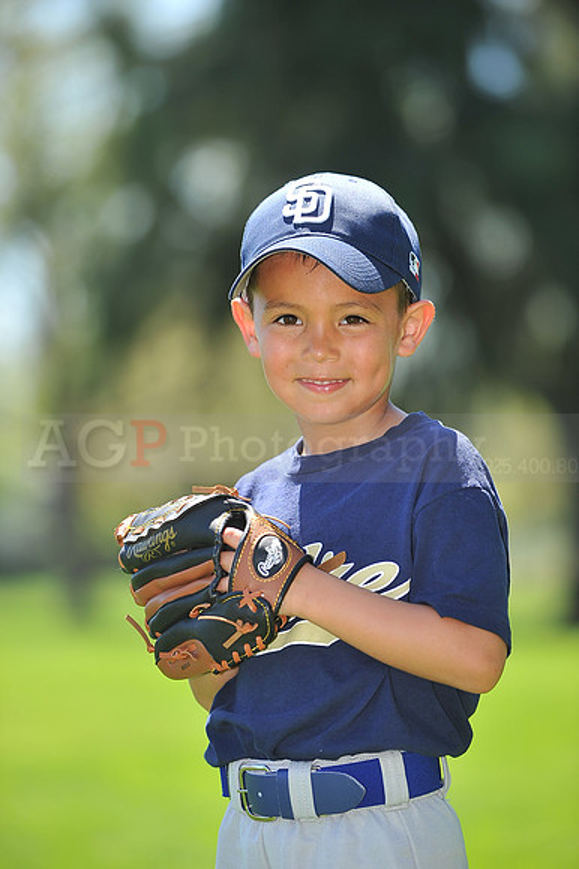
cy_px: 434
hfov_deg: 6.9
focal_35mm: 200
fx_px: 4830
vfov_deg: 10.3
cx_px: 290
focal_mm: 200
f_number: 4.5
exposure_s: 1/500
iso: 200
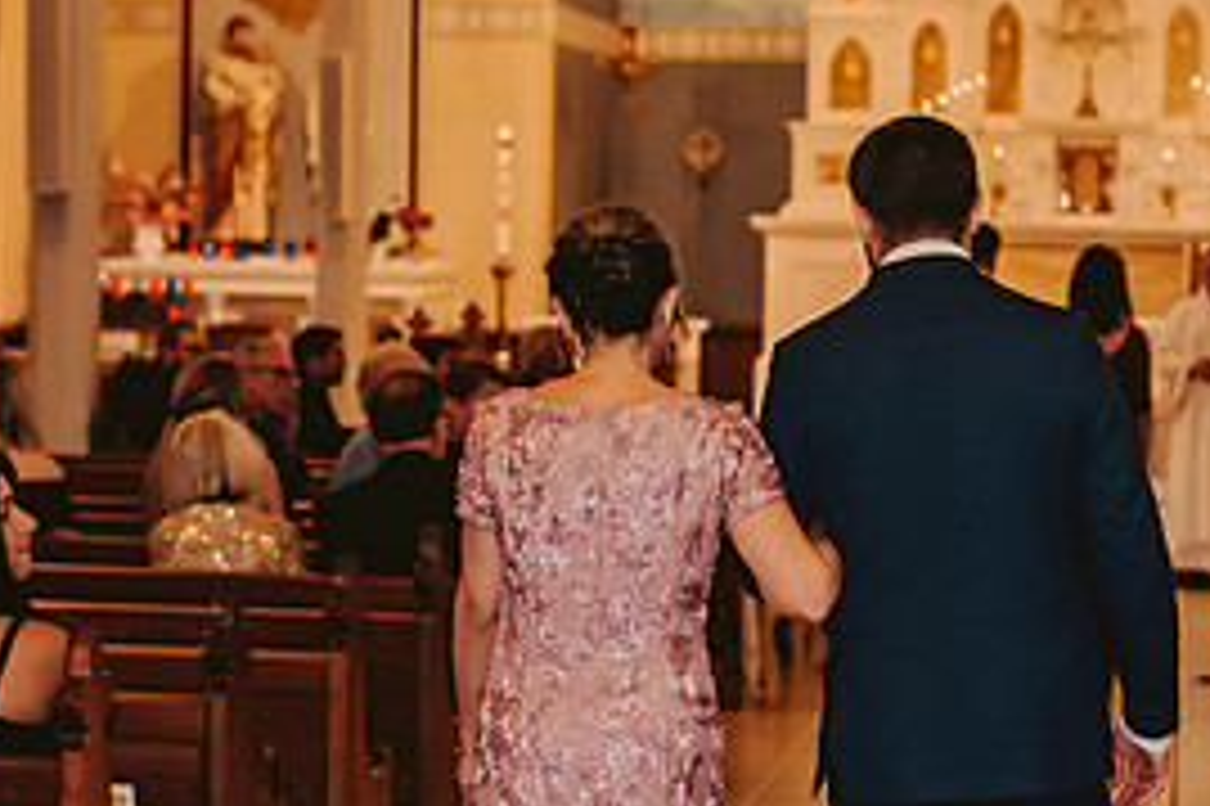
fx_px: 3628
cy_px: 502
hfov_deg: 18.9
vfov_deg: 12.7
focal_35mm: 108
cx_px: 747
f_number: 2.8
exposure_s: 1/125
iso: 800
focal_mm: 50
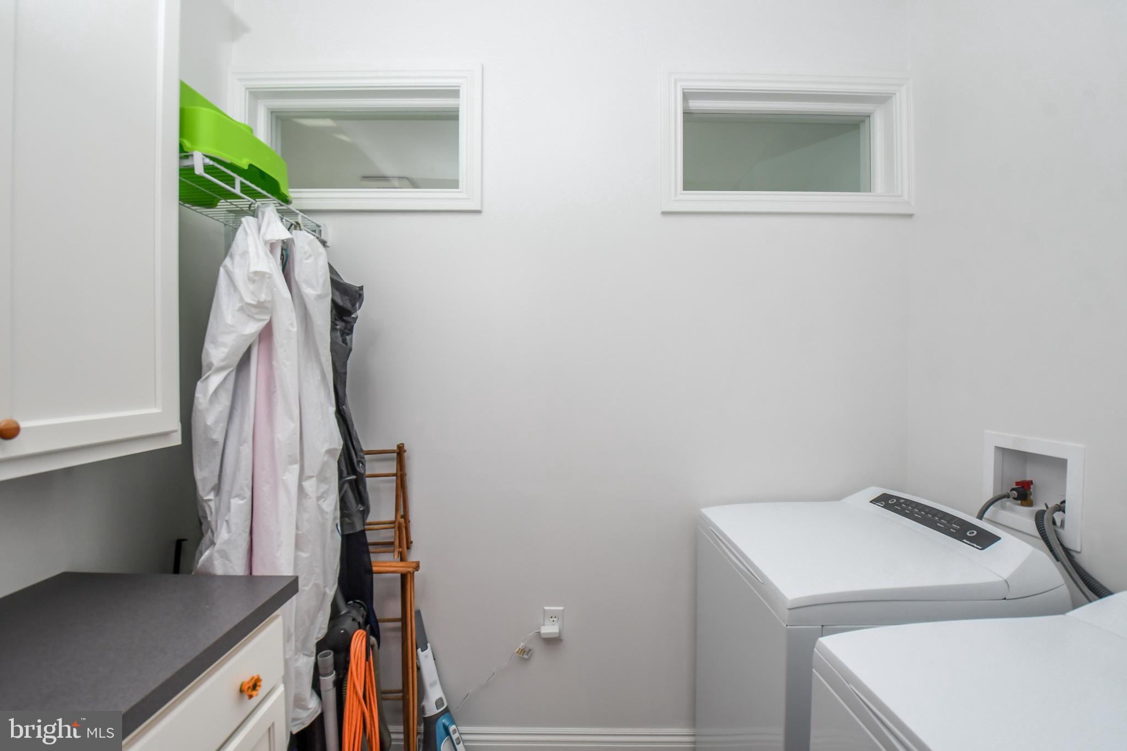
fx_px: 470
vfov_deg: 77.3
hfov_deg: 100.4
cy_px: 376
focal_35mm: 15
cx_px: 564
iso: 500
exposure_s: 1/160
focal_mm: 10
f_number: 7.1
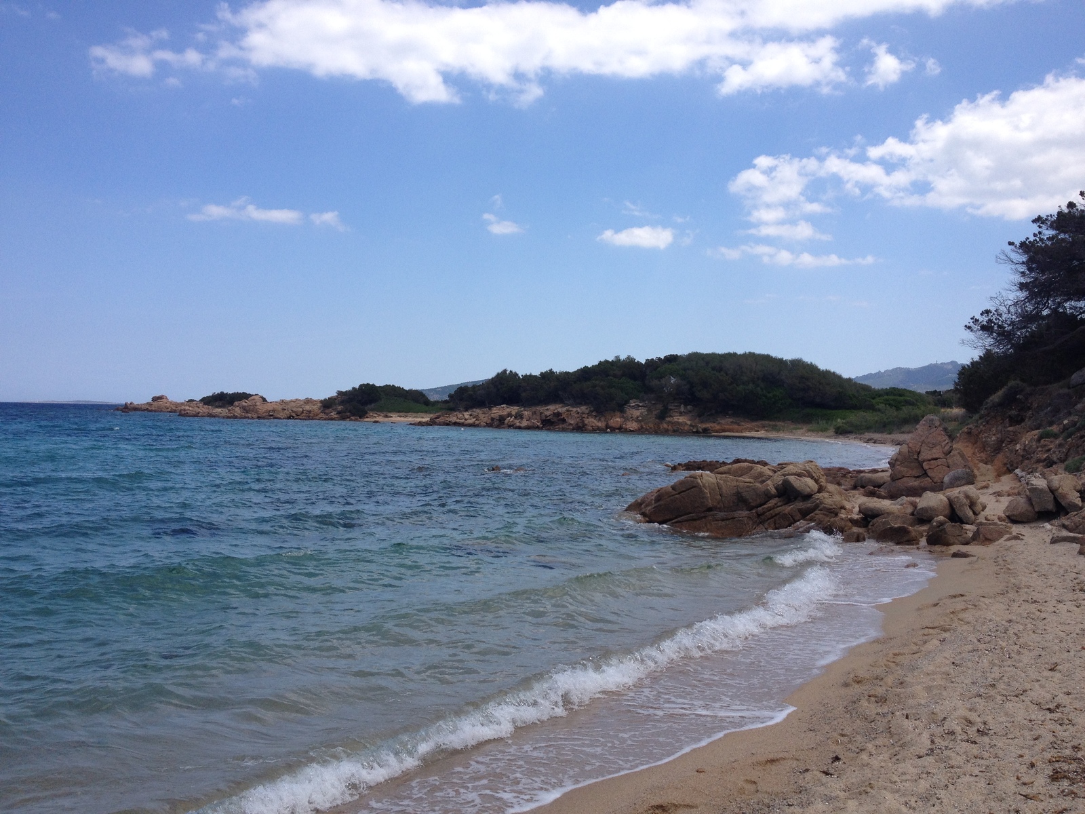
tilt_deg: -2.8
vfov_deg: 40.7
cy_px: 407
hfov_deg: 52.6
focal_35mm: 35
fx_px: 1097
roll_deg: -0.9
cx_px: 542
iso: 50
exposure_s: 1/1842
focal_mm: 4.28
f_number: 2.4
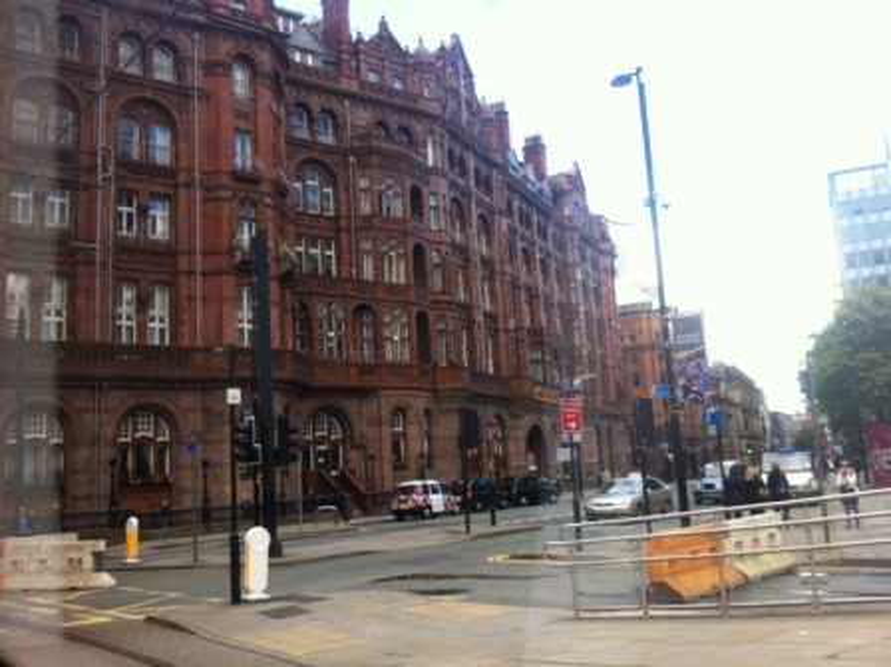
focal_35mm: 35
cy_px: 334
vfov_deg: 40.6
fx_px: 900
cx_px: 446
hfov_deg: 52.7
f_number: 2.8
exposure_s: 1/120
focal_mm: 3.85
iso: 100
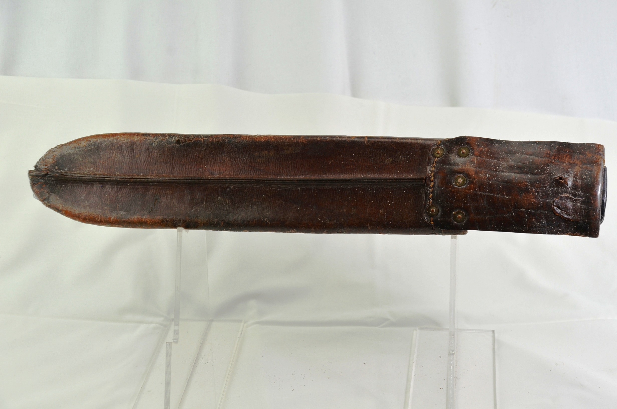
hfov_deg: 33.5
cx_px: 308
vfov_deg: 22.5
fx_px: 1026
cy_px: 204
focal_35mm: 60
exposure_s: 1/125
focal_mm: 40
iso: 280
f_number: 5.6
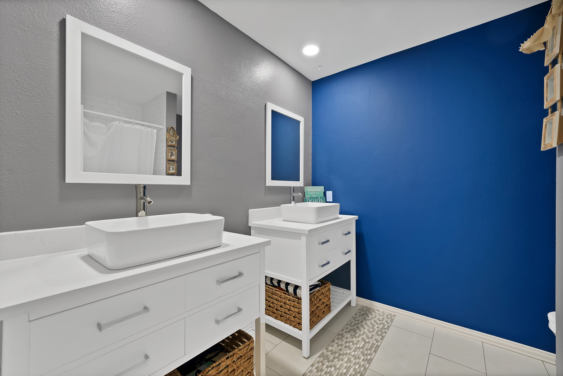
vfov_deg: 81.3
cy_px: 188
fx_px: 219
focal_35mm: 14
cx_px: 282
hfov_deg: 104.2
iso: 640
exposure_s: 1/1.67
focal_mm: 14
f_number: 9
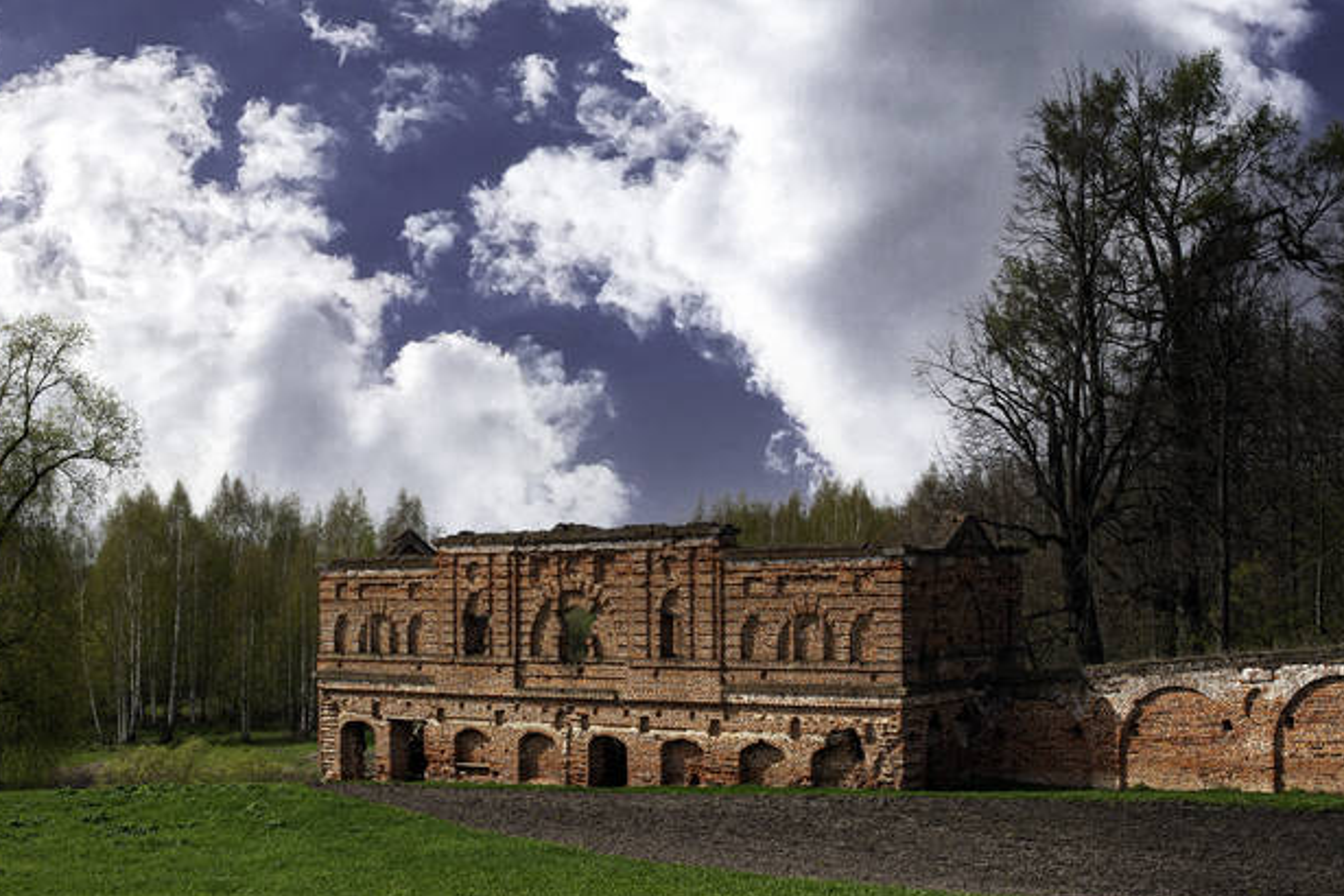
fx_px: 1531
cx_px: 667
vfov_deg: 32.6
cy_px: 487
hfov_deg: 47.4
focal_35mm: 41
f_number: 9
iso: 200
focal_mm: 35
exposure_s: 1/1250
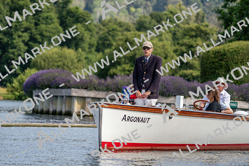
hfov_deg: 8.1
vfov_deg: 5.4
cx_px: 124
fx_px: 1764
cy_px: 83
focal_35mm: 255
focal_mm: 255
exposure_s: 1/1600
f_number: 5.6
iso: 320
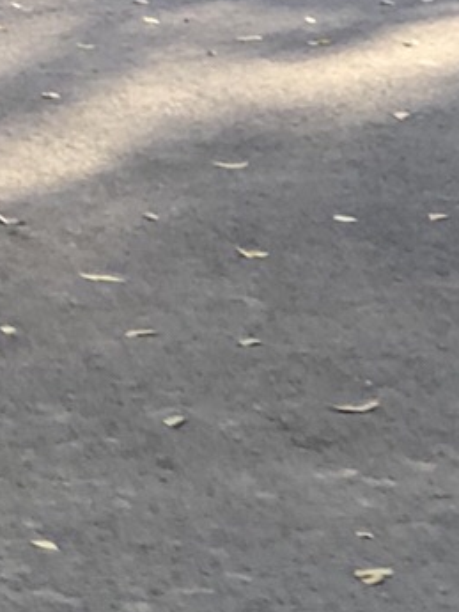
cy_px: -679
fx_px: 5831
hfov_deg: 4.4
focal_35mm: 330
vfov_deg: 5.8
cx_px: -721
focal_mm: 6.6
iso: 32
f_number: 2.8
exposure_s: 1/60
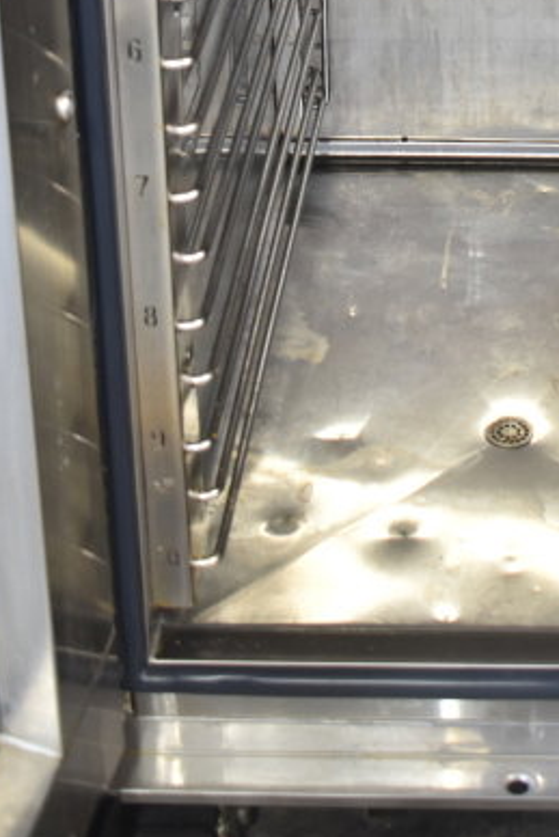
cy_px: -133
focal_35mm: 92
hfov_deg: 14.6
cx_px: 565
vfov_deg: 20.8
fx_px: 2141
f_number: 4
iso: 900
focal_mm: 26
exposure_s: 1/40
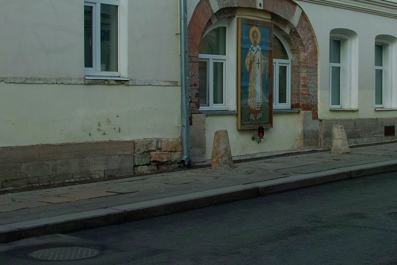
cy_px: 117
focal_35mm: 72
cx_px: 311
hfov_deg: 27.6
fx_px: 794
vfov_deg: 18.9
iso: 100
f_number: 8
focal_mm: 18
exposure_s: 1/80
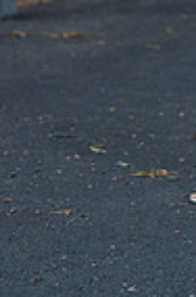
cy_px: -167
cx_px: 290
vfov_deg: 7.5
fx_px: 2216
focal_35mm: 270
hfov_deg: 5.0
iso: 800
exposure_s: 1/250
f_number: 4.5
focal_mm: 85
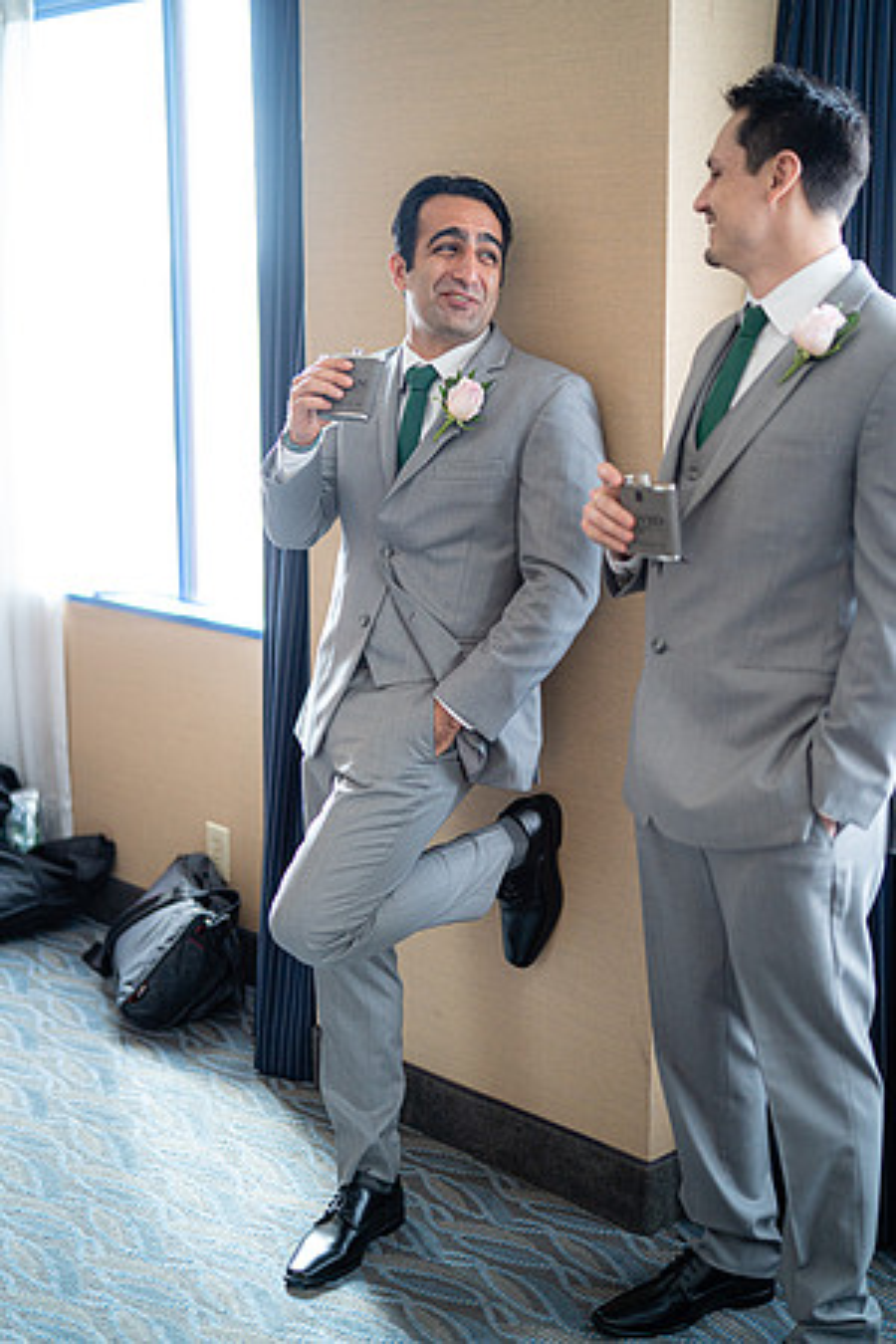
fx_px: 1867
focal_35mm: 50
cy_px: 672
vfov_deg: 39.6
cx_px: 448
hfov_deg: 27.0
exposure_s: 1/250
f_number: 1.4
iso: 800
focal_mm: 50
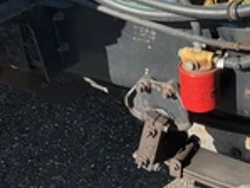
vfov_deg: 18.2
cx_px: 191
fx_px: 564
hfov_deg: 24.7
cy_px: -22
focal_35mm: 78
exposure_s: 1/739
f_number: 1.8
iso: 25
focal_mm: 3
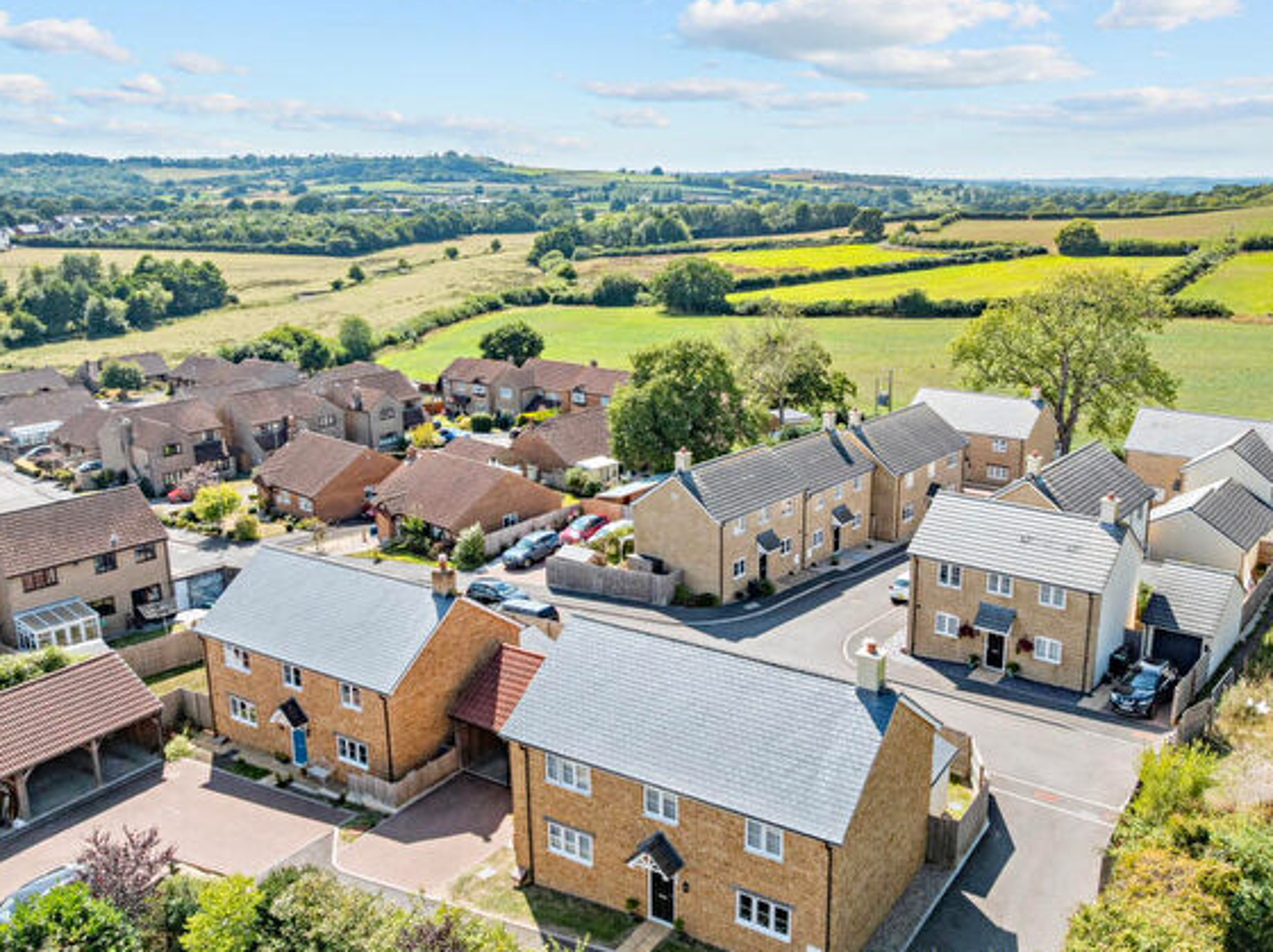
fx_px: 1102
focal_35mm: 30
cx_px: 702
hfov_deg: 59.9
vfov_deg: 46.7
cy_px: 454
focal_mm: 12.29
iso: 220
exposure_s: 1/800
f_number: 2.8
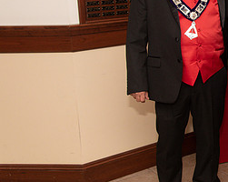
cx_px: 272
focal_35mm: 65
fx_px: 438
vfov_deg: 23.0
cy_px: 32
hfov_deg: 26.1
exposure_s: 1/200
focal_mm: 24
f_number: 4
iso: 800
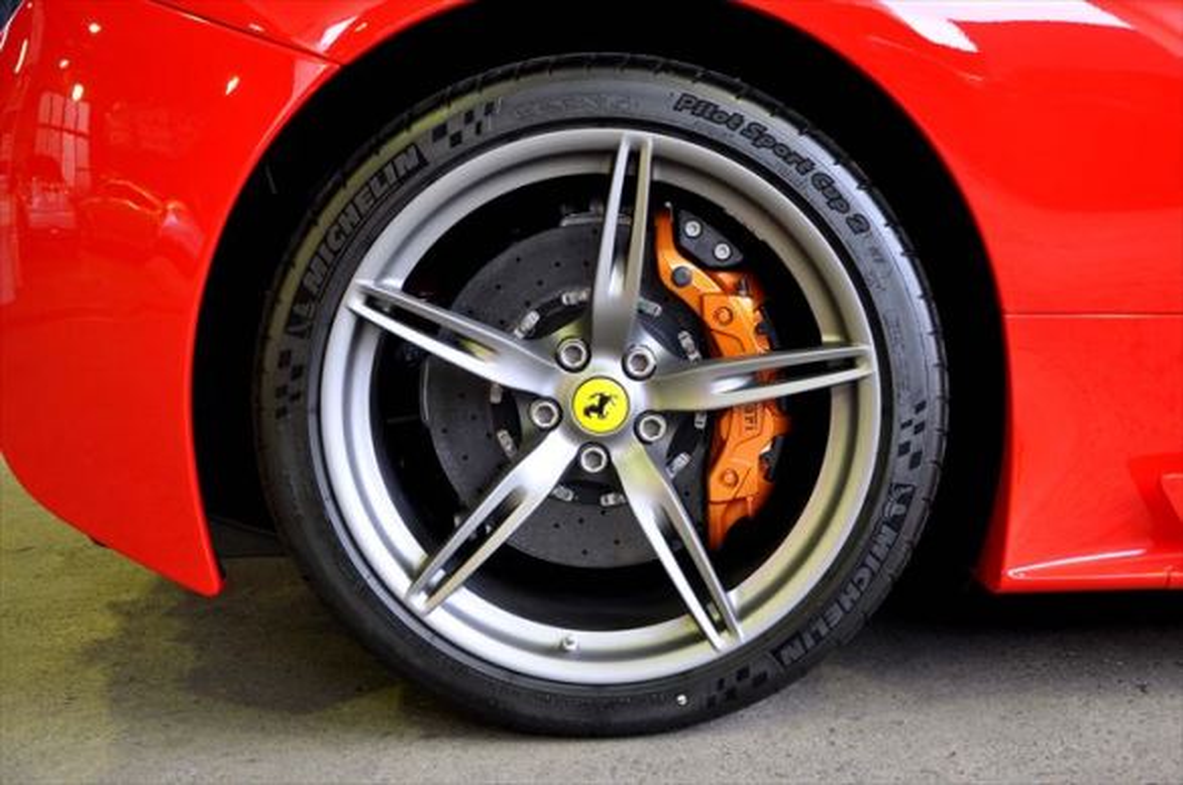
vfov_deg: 22.6
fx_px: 1969
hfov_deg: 33.4
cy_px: 392
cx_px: 592
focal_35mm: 60
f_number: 4.5
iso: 450
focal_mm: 40
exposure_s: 1/15
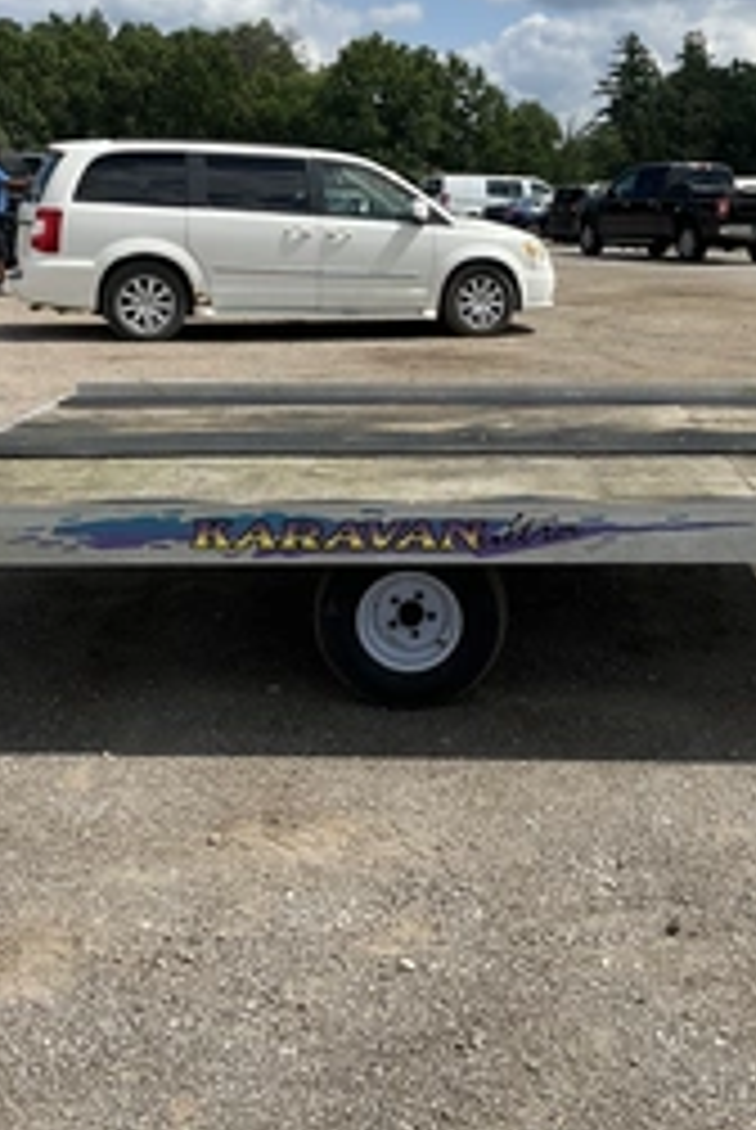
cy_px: 513
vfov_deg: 41.0
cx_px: 504
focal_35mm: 48
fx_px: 1508
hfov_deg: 28.0
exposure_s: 1/2320
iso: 25
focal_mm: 3
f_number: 1.8
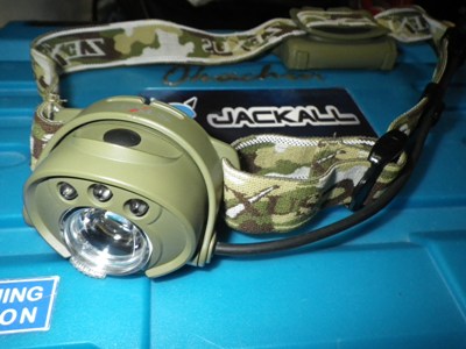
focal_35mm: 28
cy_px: 174
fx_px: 377
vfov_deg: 49.7
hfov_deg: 63.4
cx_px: 233
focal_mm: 5
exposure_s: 1/50
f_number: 4.2
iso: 400
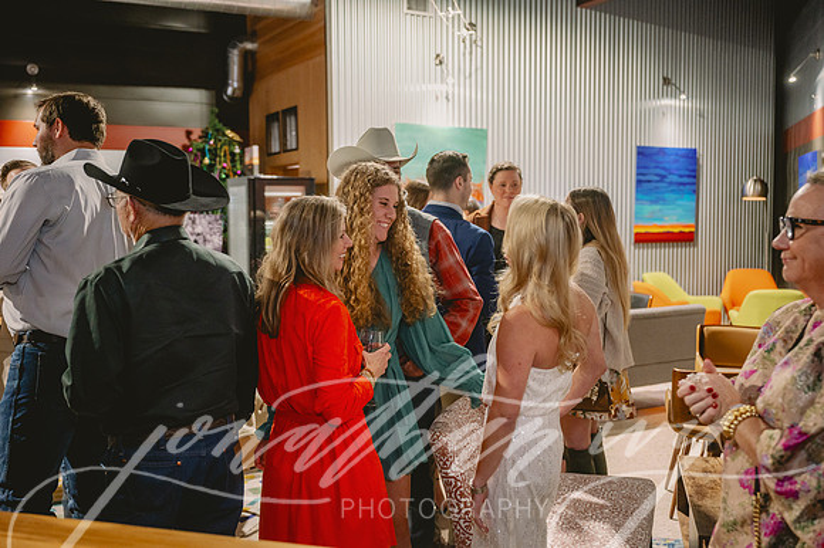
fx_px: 801
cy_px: 274
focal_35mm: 35
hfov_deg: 54.5
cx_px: 412
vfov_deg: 37.8
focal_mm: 35
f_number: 2.8
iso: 2500
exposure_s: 1/200
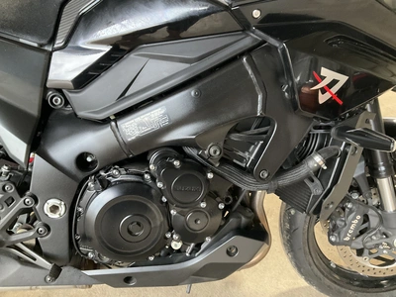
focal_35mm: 29
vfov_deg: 48.2
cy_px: 148
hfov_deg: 61.7
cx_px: 198
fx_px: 332
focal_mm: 3
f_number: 1.8
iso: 400
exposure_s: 1/30
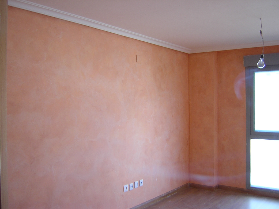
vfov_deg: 39.7
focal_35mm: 36
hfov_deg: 51.4
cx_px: 140
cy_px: 104
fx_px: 290
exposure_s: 1/57.8
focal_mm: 4.7
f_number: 2.6
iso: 100
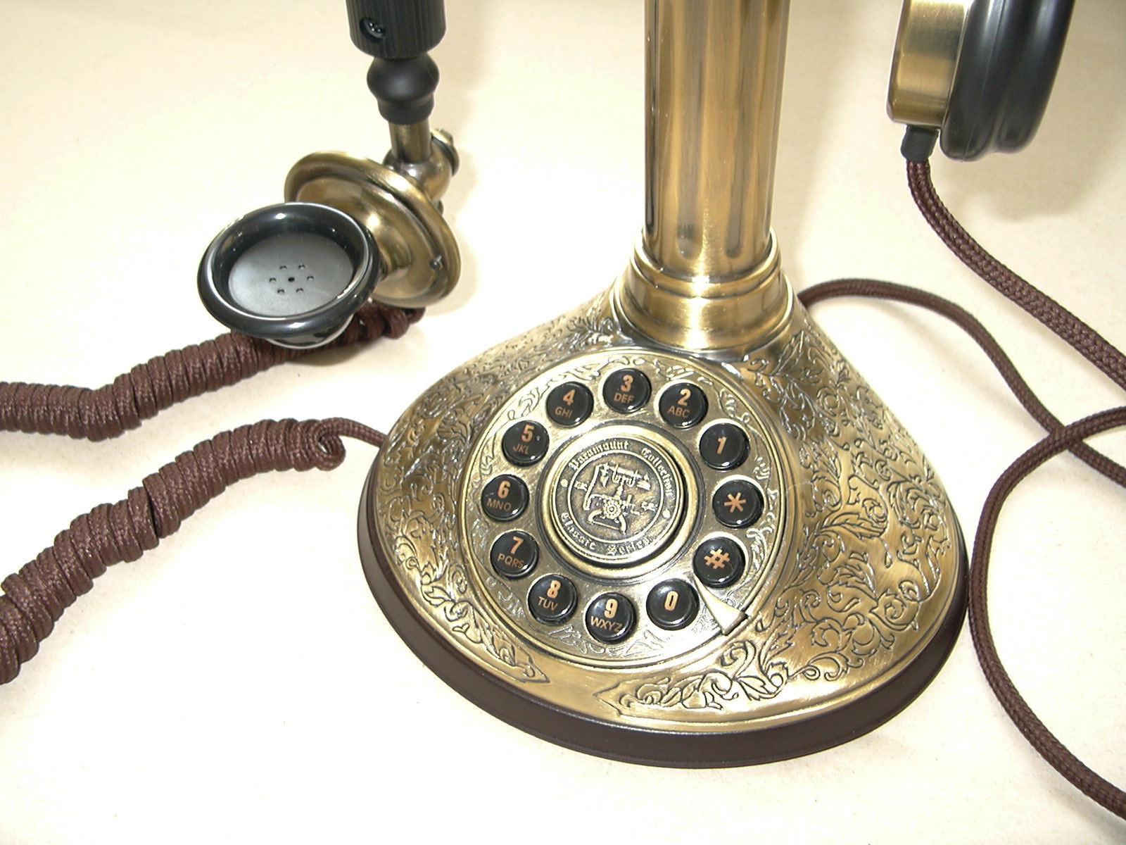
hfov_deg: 52.6
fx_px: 1138
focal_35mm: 35
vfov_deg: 40.7
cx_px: 563
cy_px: 422
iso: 100
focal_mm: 5.4
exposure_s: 1/64.1
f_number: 2.8
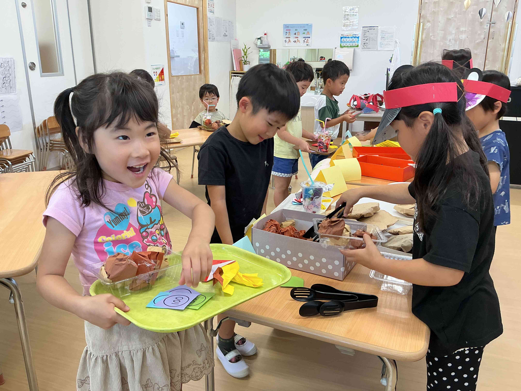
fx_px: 436
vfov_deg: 48.2
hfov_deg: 61.7
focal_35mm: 29
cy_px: 196
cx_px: 260
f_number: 1.8
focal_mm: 3
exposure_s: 1/60
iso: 40
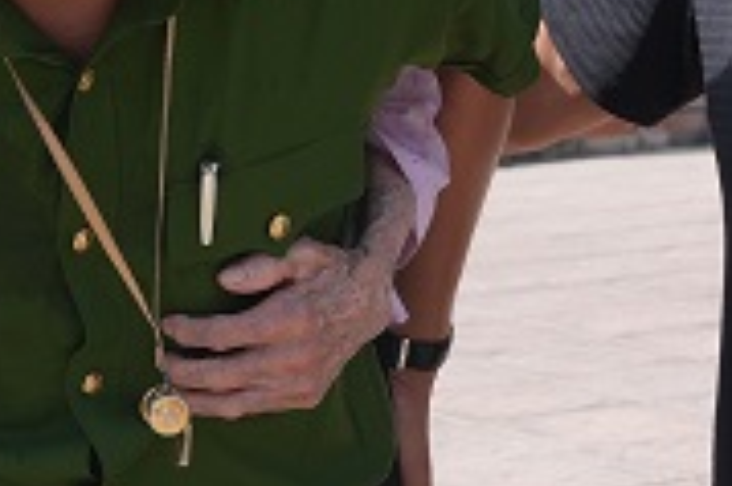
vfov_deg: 6.7
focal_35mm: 206
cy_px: 192
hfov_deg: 10.0
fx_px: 4185
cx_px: 131
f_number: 5
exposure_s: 1/320
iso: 100
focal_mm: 24
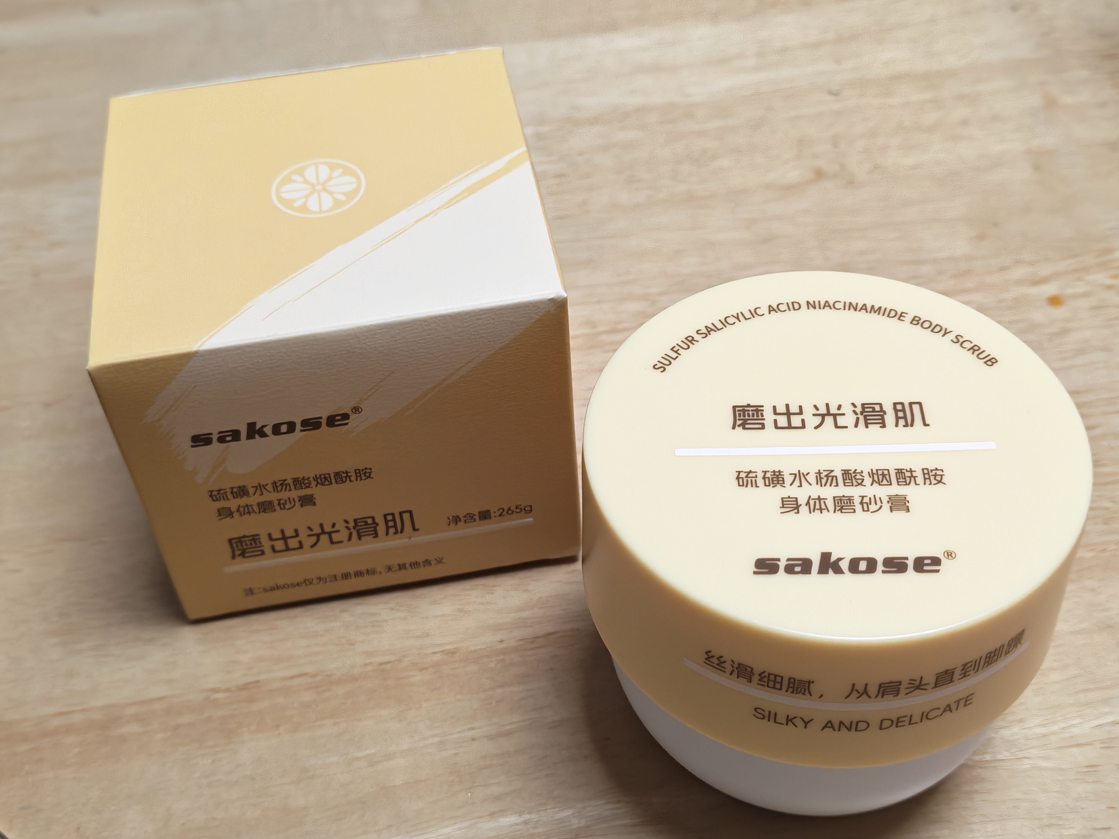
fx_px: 1422
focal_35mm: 44
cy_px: 420
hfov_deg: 42.9
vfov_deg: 32.9
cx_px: 560
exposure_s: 1/100
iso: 1600
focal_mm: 6.12
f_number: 1.9
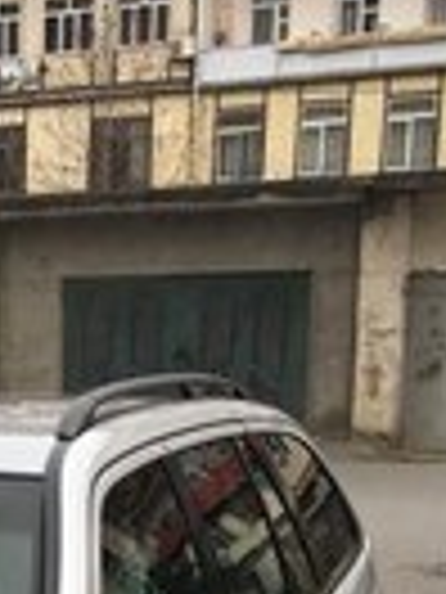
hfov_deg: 13.2
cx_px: -108
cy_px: 904
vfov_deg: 16.4
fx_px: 1873
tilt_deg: -16.6
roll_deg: +1.2
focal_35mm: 109
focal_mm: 4.15
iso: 25
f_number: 2.2
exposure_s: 1/176
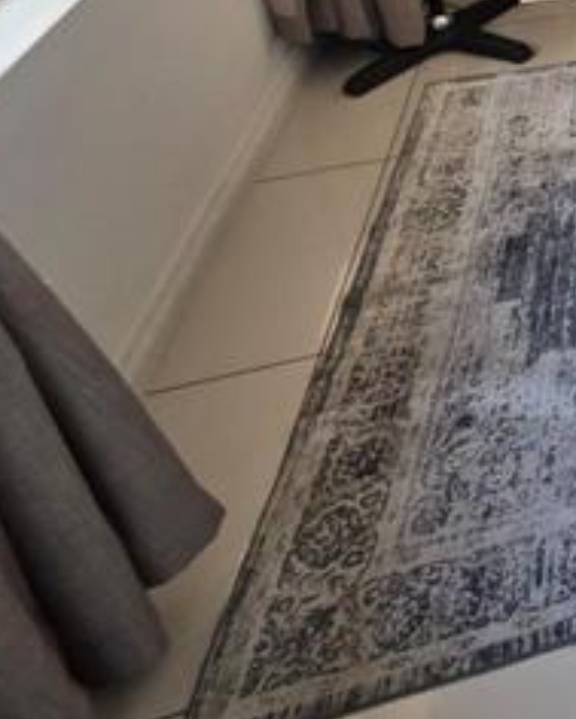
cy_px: -97
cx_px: 1033
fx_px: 916
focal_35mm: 43
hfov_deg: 21.9
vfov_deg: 35.7
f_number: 1.9
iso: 200
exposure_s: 1/100
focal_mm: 2.2
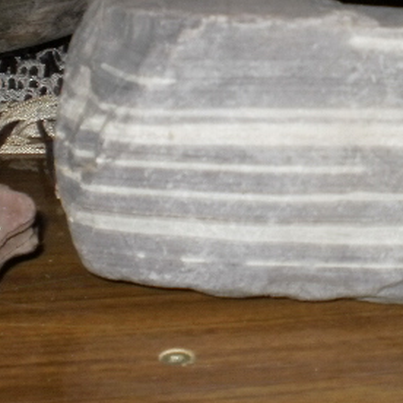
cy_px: 77
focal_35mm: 78
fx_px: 1027
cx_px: 273
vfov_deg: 21.9
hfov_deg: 22.1
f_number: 3.1
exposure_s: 1/30
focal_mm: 6.3
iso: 125
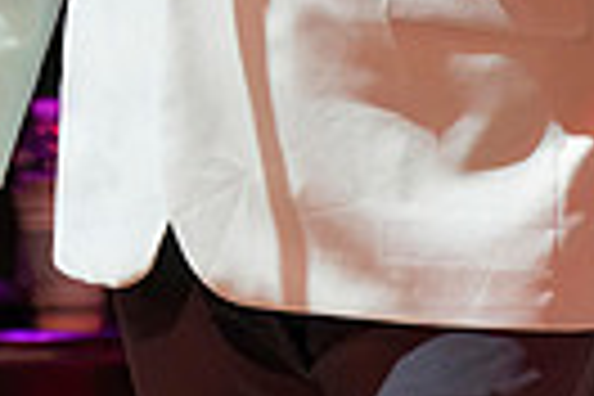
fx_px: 25903
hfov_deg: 1.3
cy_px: -340
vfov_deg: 0.9
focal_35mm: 1570
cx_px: 32
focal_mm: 358
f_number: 5.6
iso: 5000
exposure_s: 1/320
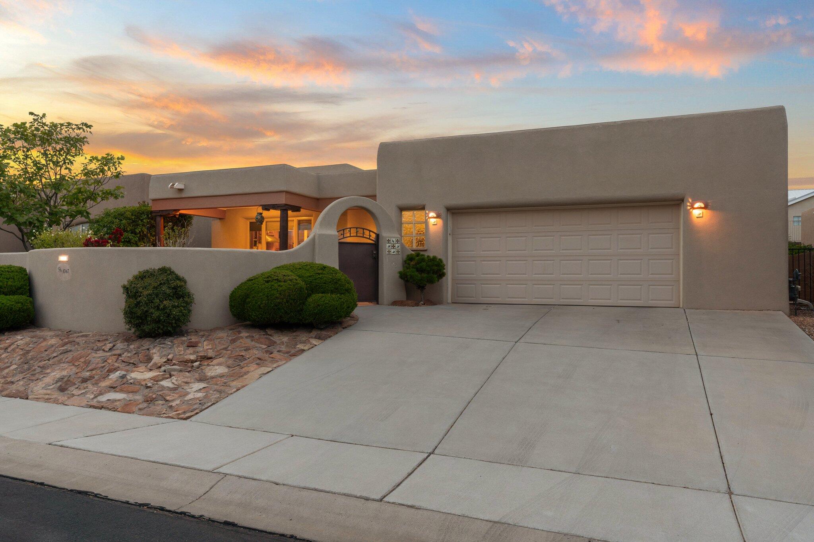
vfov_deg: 49.5
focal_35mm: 26
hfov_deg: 69.4
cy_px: 271
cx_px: 407
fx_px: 588
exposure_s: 1/3
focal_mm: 26
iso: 400
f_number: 9
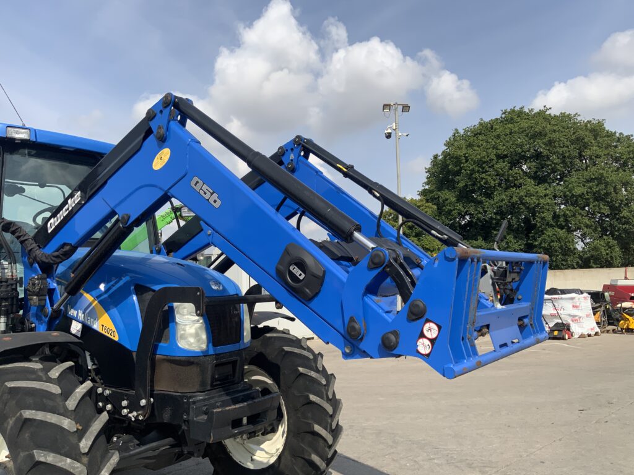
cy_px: 238
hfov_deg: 61.7
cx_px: 317
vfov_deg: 48.2
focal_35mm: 29
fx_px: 531
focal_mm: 3
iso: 16
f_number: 1.8
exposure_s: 1/2141
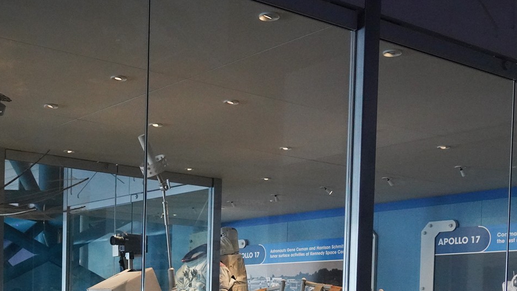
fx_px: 850
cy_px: 355
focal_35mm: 62
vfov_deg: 18.3
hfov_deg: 33.4
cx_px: 156
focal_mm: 28
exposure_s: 1/80
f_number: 8
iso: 8000
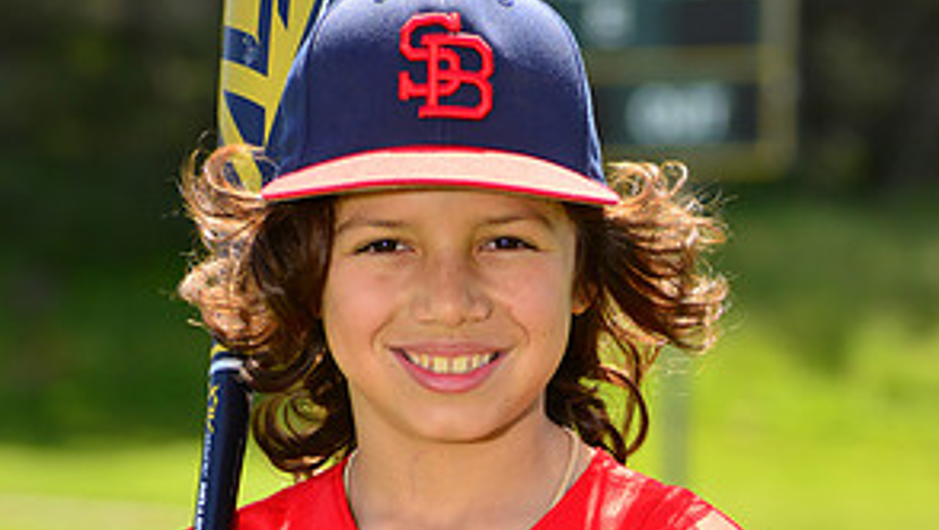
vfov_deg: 3.5
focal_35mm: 351
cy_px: 661
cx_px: 449
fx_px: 8747
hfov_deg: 6.1
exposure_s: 1/250
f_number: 8
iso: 200
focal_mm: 170
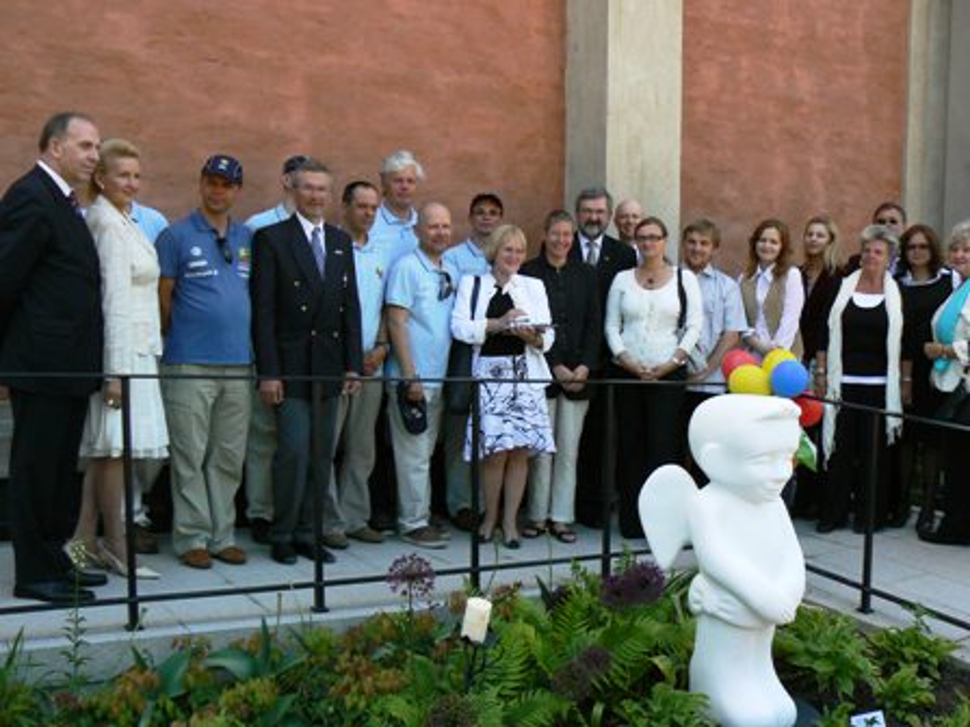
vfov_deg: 37.7
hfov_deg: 49.0
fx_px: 1065
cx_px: 485
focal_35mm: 38
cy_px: 364
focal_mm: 6.3
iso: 100
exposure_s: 1/320
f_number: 4
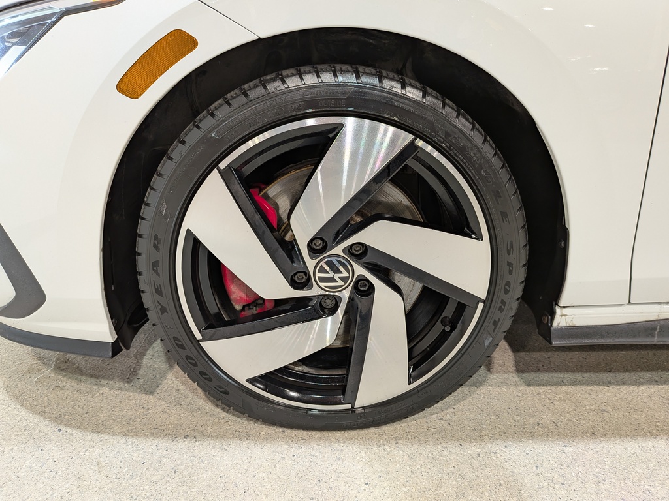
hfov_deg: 71.6
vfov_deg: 56.8
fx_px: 464
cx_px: 334
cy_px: 250
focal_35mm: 24
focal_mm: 4.53
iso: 38
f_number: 1.7
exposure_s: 1/30
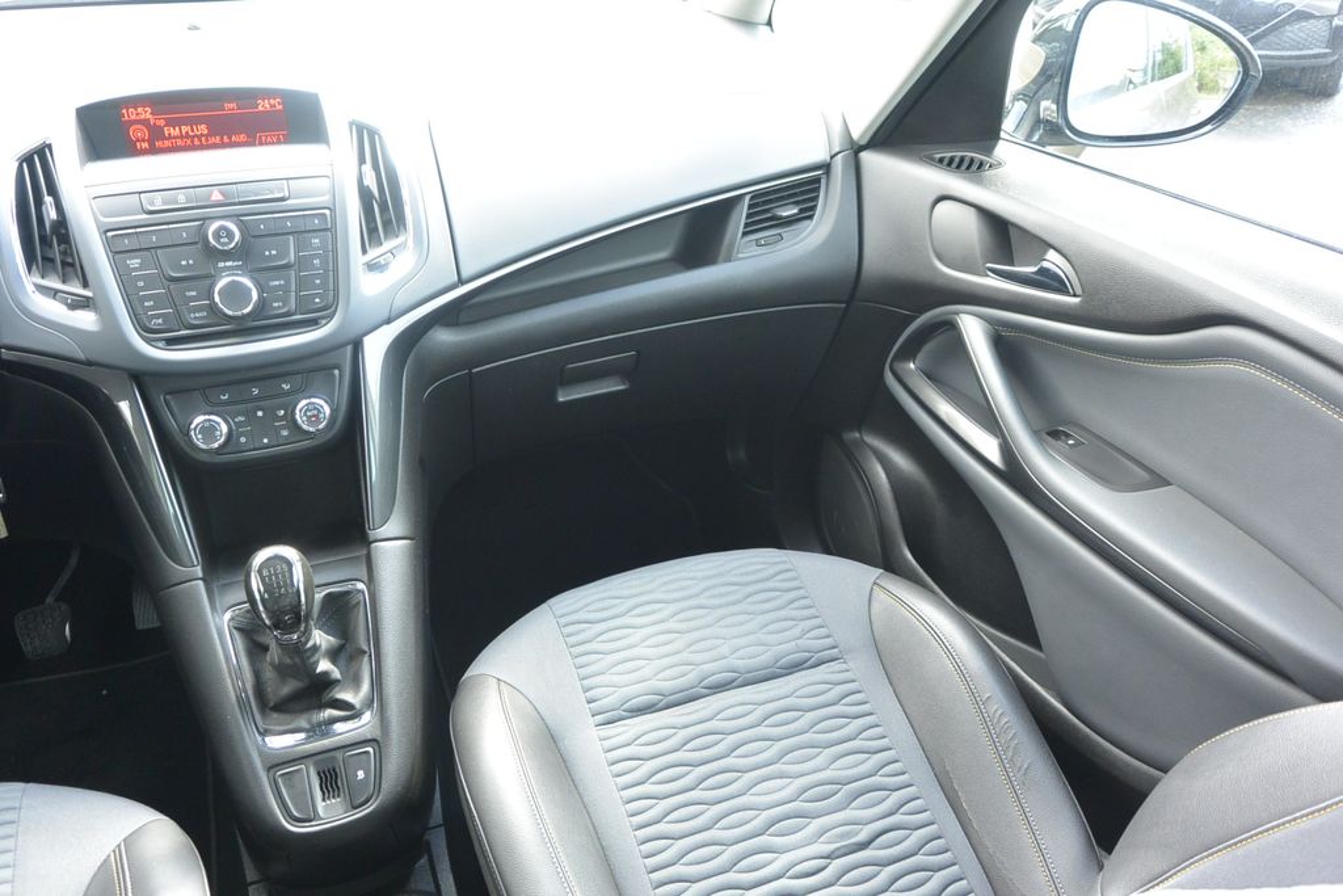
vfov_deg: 47.9
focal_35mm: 27
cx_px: 672
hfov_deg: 67.4
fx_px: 1007
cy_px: 448
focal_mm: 10
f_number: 3.5
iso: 400
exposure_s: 1/60
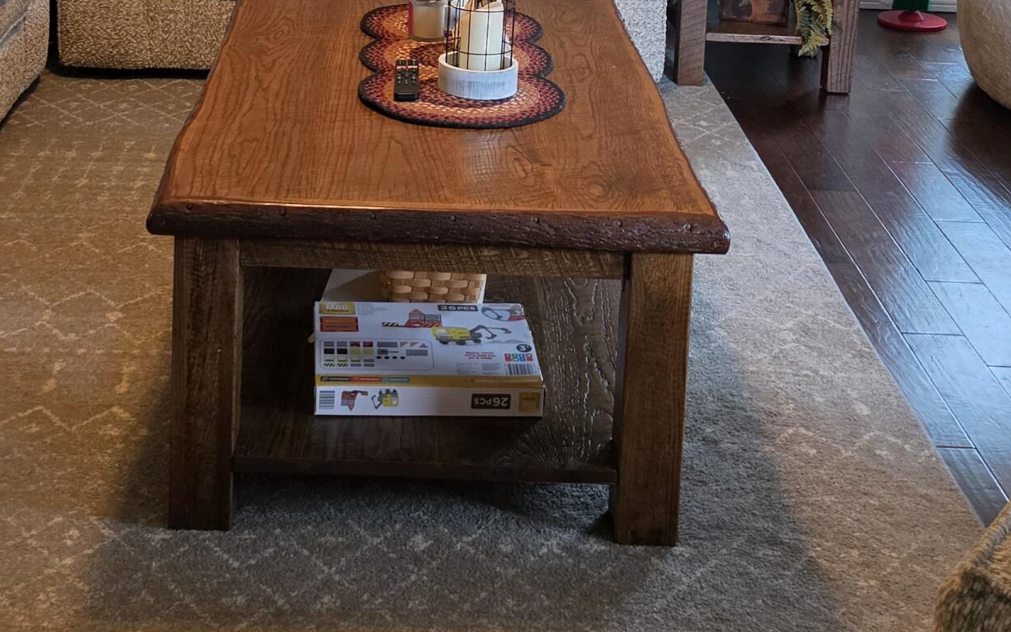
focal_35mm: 59
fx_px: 1626
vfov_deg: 20.4
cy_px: -145
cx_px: 392
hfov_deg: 34.4
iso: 250
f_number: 1.4
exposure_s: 1/120
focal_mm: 6.5
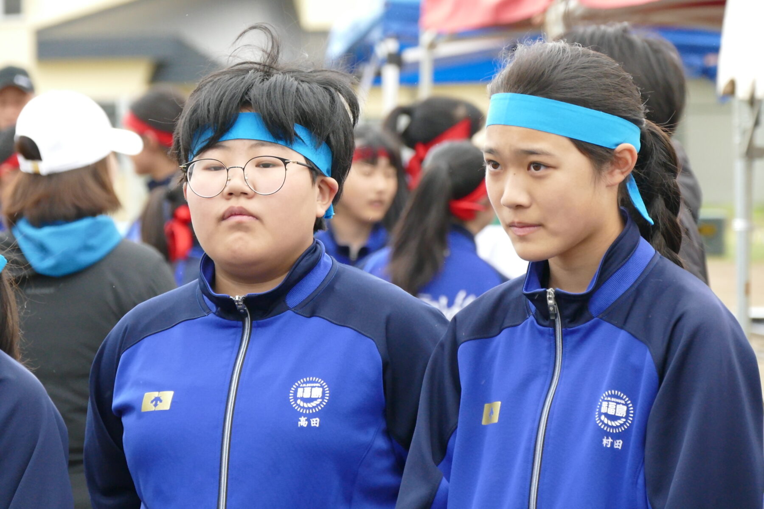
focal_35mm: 235
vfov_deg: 5.8
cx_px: 382
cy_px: 254
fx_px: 4987
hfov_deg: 8.8
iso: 1000
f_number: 4
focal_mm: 85.83
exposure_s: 1/500
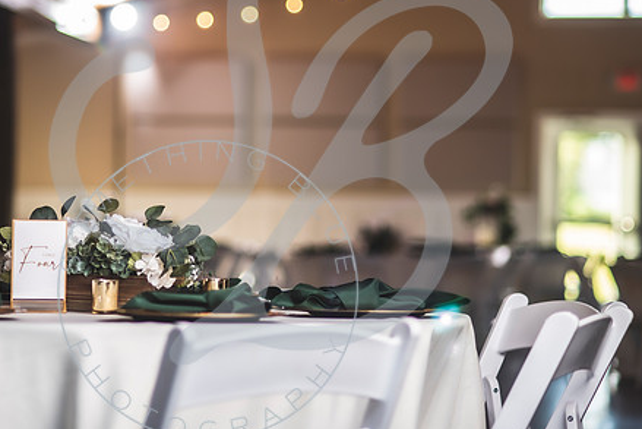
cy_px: 168
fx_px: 2034
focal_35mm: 114
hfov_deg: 17.9
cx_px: 284
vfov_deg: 12.0
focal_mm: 85
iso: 200
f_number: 1.8
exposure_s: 1/200
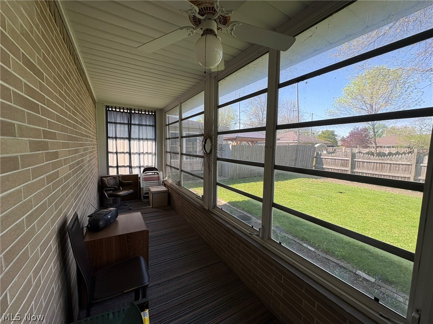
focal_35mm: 14
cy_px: 162
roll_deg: -1.0
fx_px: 175
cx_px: 216
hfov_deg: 102.1
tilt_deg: -5.1
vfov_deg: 85.7
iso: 64
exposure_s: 1/227
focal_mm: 2.22
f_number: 2.2
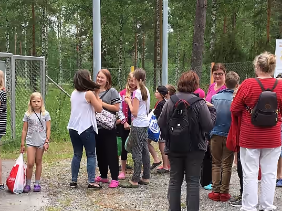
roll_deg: -0.7
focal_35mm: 64
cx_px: 145
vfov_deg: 22.8
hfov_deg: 30.3
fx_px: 521
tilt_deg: -6.1
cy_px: 140
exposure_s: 1/187
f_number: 2.2
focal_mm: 4.15
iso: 25
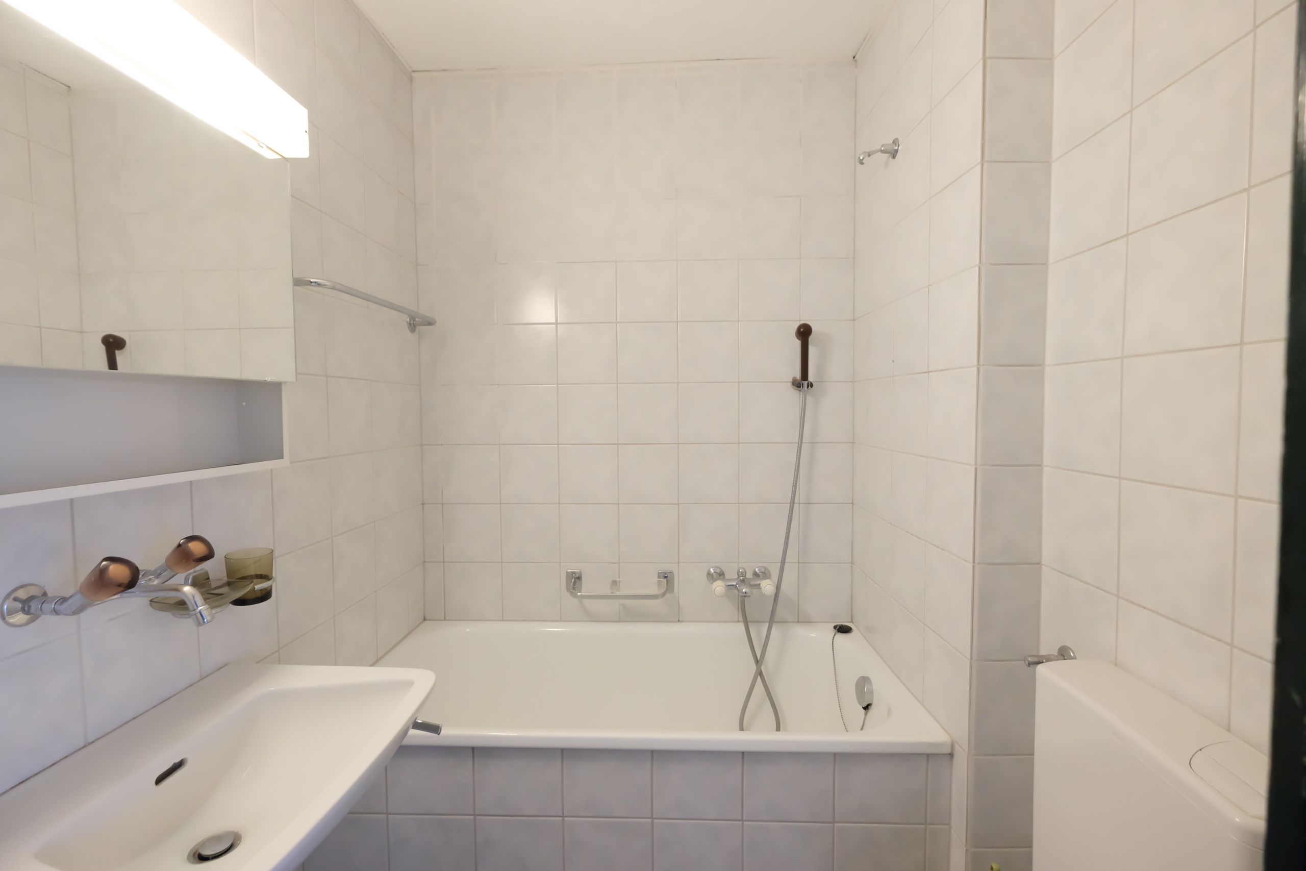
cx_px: 653
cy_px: 436
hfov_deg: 100.4
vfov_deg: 77.3
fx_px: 544
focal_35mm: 15
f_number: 4
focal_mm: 10
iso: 3200
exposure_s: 1/28
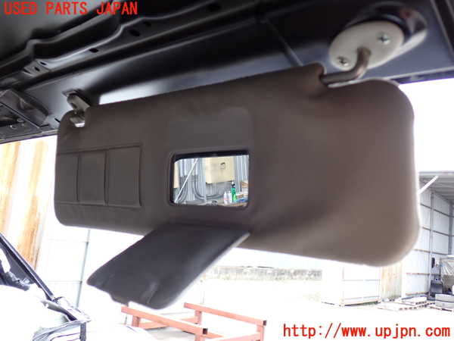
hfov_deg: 56.8
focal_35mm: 32
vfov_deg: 44.2
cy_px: 170
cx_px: 227
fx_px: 420
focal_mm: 5.79
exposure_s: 1/60
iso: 125
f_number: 2.4
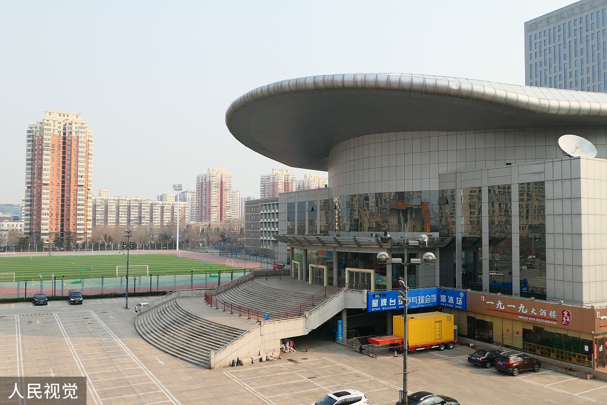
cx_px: 304
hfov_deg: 61.9
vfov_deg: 43.6
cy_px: 202
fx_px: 506
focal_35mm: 30
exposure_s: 1/1600
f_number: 2.8
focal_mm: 11
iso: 125
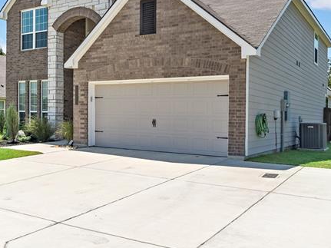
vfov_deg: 40.0
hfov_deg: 56.8
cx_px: 178
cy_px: 14
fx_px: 306
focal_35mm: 32
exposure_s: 1/1250
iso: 400
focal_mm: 14
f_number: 9
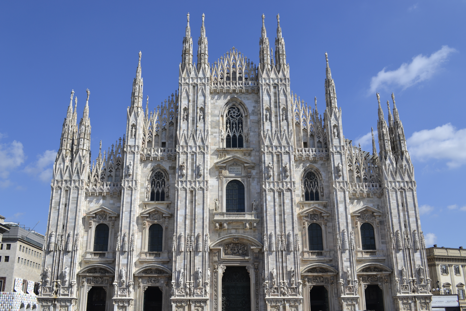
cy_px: 156
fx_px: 466
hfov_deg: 53.1
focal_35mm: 36
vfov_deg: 36.9
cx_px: 233
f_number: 9
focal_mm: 24
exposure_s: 1/320
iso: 100
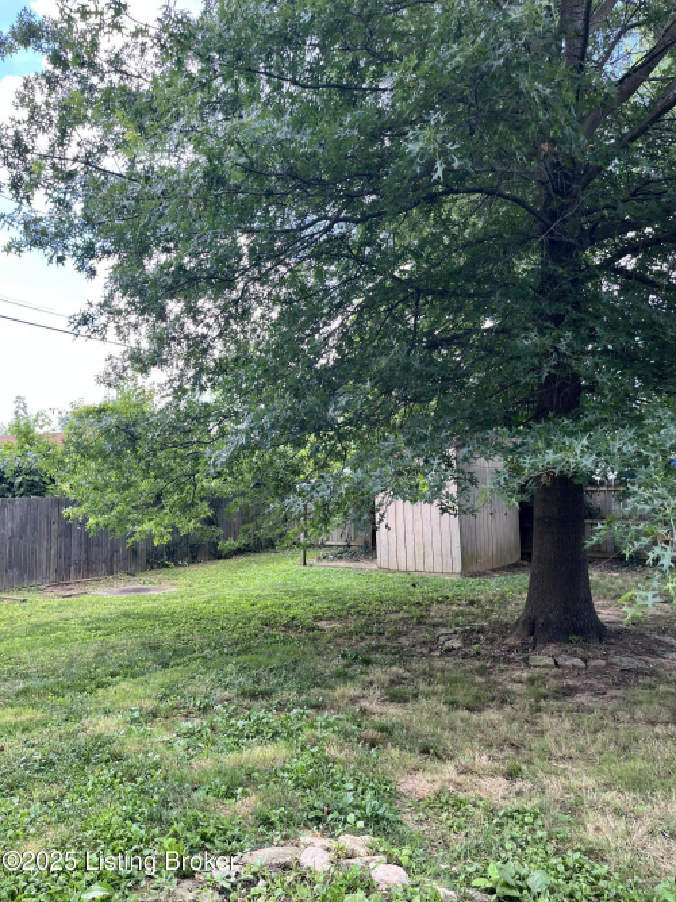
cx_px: 338
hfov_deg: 53.0
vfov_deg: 67.3
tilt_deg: +1.3
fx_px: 677
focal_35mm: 26
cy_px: 451
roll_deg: -0.2
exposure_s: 1/231
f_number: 1.6
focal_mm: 5.1
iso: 50
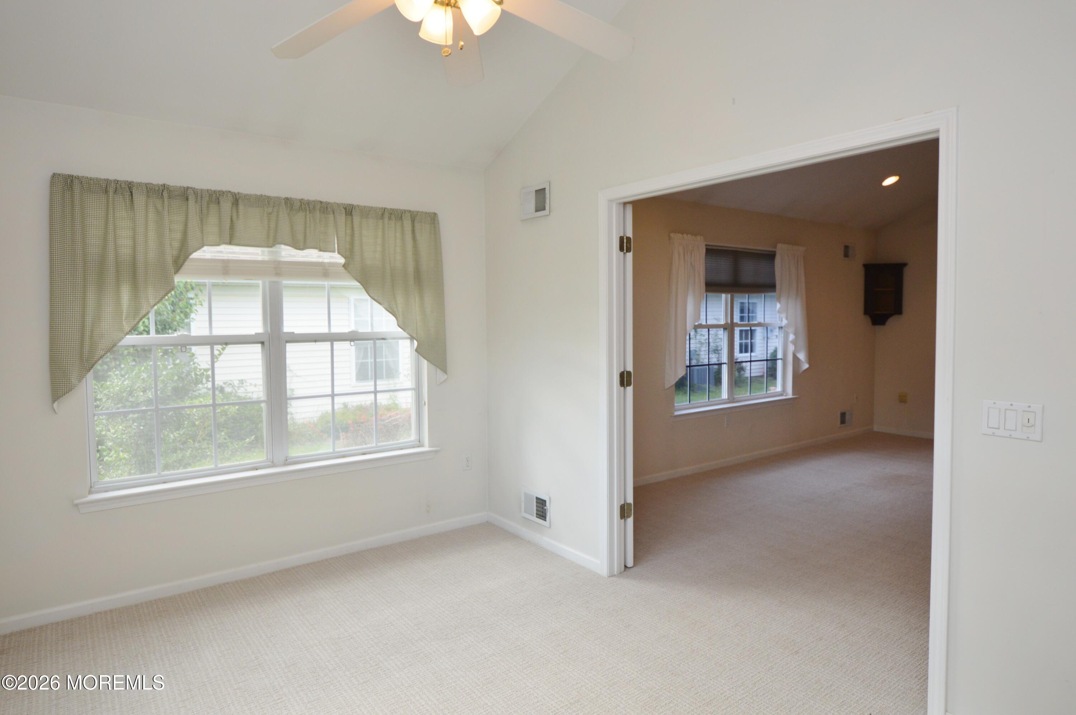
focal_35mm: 21
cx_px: 538
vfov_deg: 59.4
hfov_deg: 81.3
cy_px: 358
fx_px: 627
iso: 360
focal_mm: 14
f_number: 5.6
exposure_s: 1/125
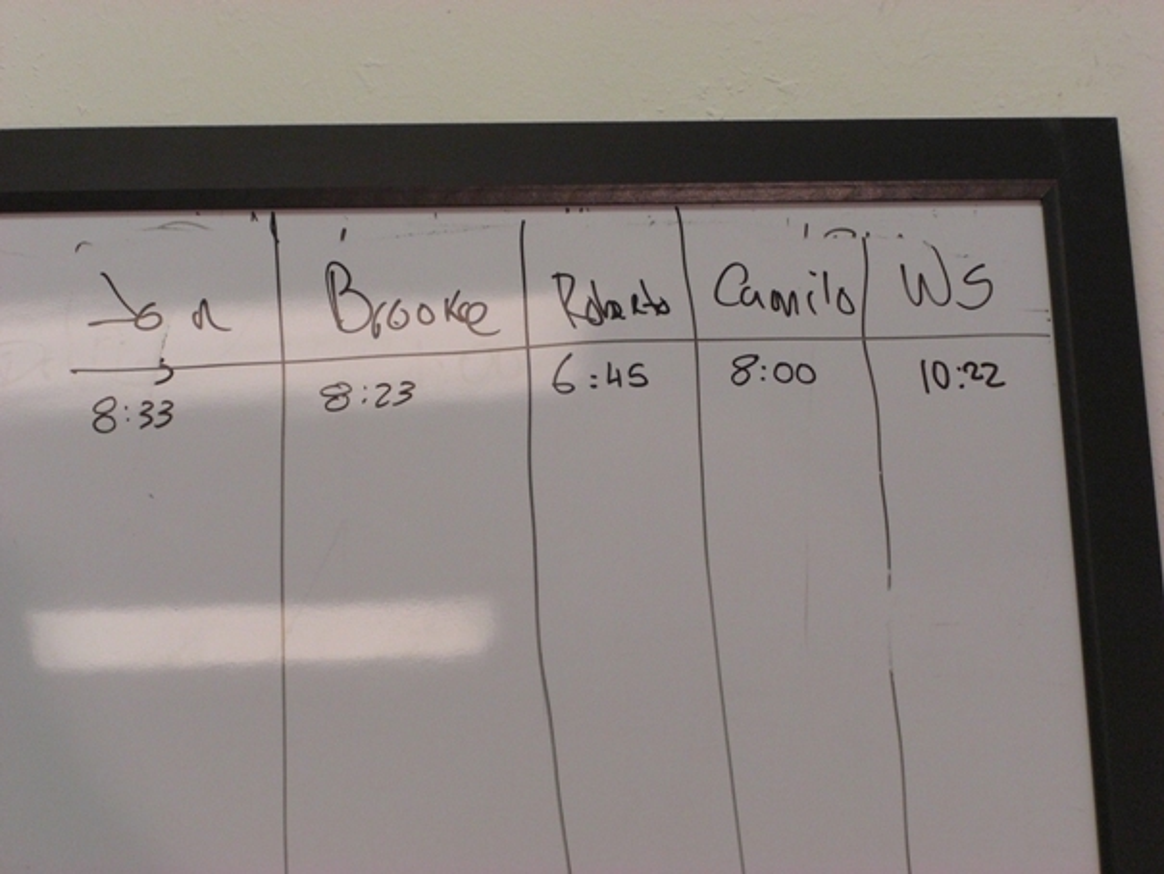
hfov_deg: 20.6
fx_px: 3195
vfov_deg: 15.6
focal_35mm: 95
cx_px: 582
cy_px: 437
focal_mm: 19.7
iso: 400
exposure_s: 1/100
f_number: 4.8
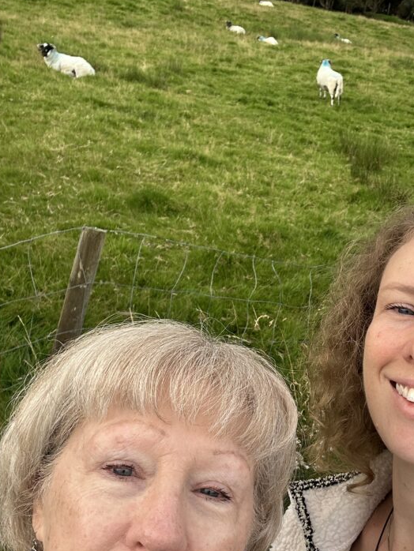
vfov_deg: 42.9
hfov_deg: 32.7
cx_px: 272
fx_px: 701
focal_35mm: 44
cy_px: 283
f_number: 1.9
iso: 25
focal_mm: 2.69
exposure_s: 1/279
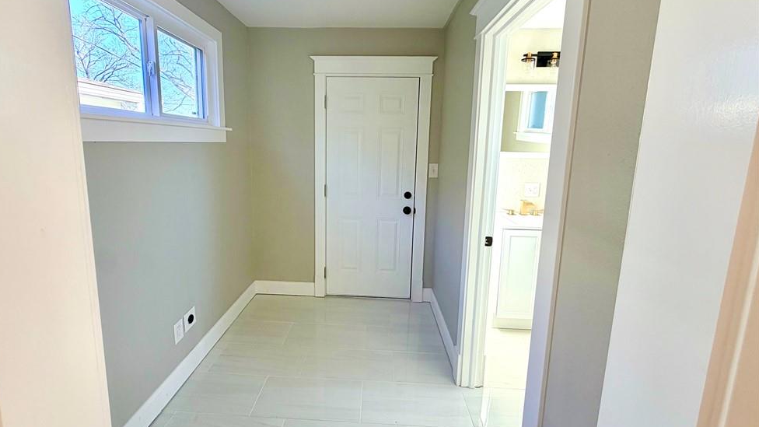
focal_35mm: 16
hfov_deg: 99.3
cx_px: 363
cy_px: 188
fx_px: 322
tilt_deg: -8.2
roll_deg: -1.2
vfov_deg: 66.9
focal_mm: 2.22
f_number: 2.2
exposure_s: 1/121
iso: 100
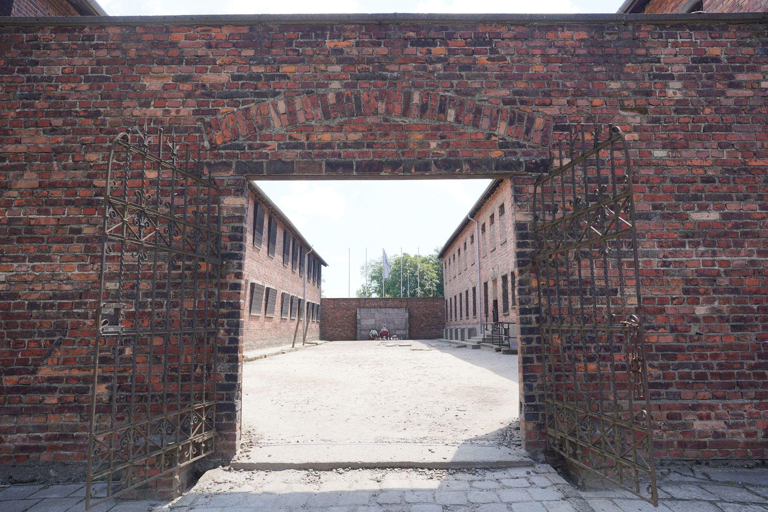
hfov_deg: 73.7
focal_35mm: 24
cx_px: 384
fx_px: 512
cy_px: 256
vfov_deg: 53.1
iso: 100
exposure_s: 1/100
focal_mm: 24
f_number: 8
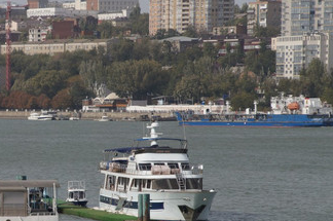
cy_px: 151
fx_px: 3288
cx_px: 22
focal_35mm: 356
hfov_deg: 5.8
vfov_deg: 3.8
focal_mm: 120
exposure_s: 1/500
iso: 100
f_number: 8
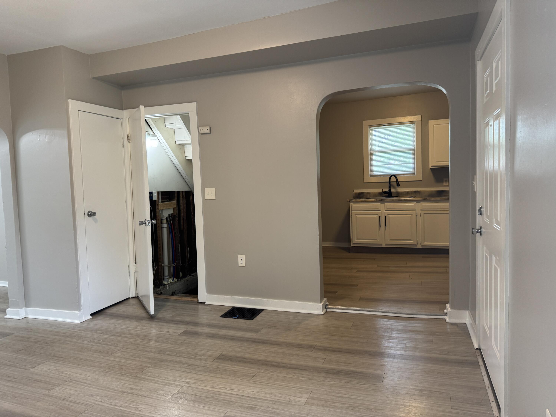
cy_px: 208
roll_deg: +1.7
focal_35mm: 24
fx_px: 385
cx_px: 278
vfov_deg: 56.8
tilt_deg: -4.1
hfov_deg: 71.6
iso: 160
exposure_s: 1/60
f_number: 1.78
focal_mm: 6.76
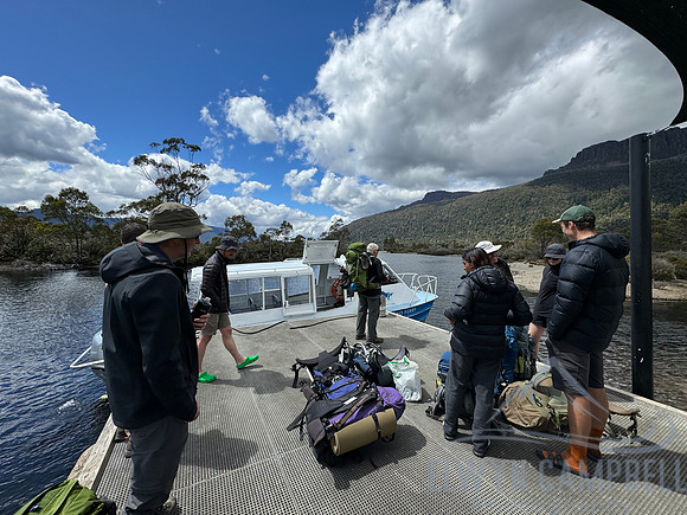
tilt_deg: -0.8
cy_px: 258
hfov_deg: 102.1
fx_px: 278
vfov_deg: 85.7
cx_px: 344
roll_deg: -0.5
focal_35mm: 14
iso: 50
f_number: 2.2
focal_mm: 2.22
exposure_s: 1/2415
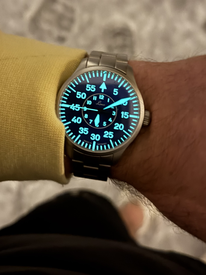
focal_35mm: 48
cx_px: 103
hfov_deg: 30.3
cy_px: 138
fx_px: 381
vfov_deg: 39.7
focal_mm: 6.76
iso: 640
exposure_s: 1/2
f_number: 1.78
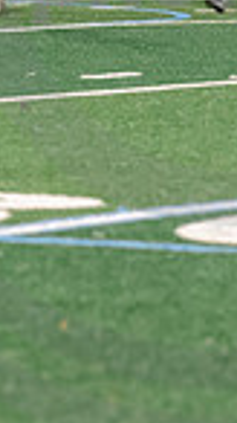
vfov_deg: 4.1
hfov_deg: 2.3
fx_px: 5839
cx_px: 234
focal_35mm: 522
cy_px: -56
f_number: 3.2
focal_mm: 125
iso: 2500
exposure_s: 1/250
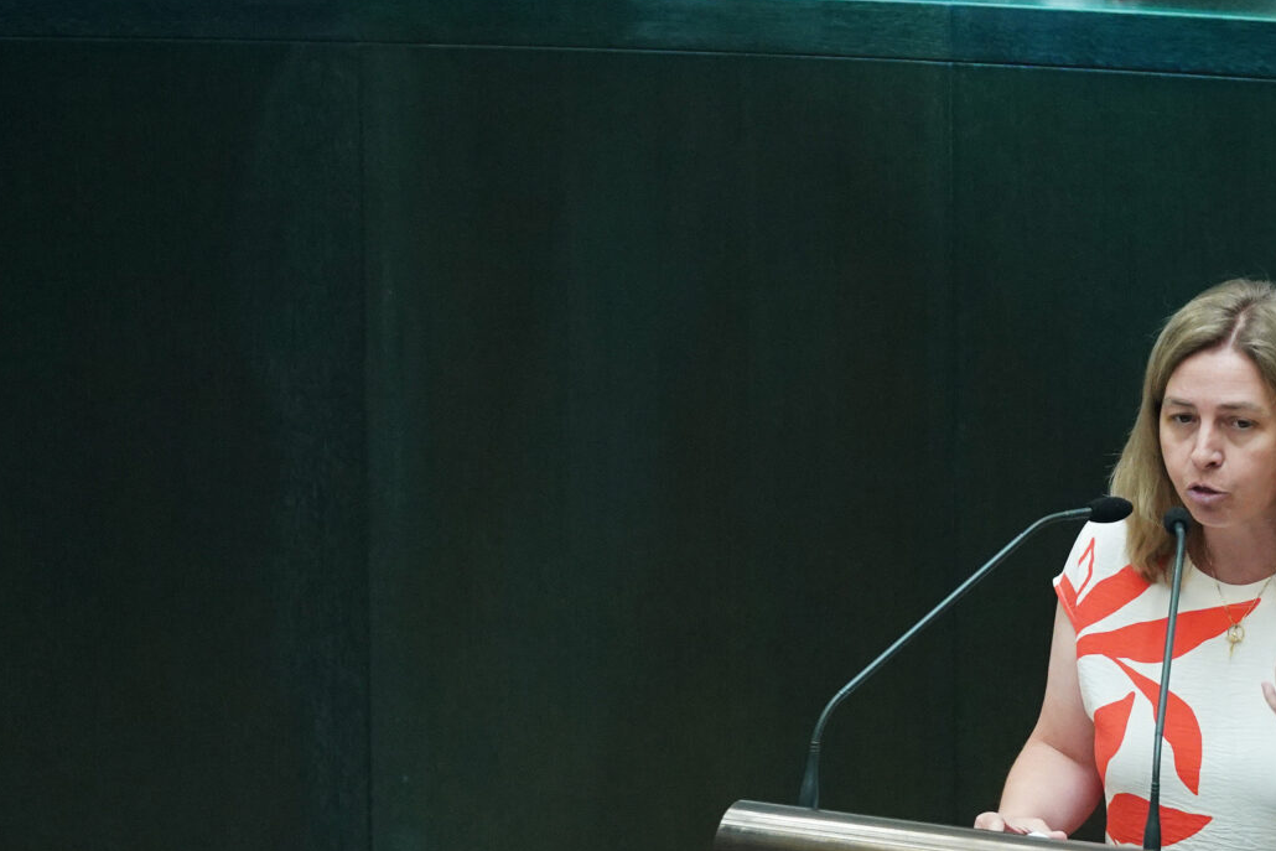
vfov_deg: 2.8
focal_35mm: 497
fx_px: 17617
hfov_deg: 4.1
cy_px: 604
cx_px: 1162
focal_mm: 200
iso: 3200
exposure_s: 1/350
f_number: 3.5
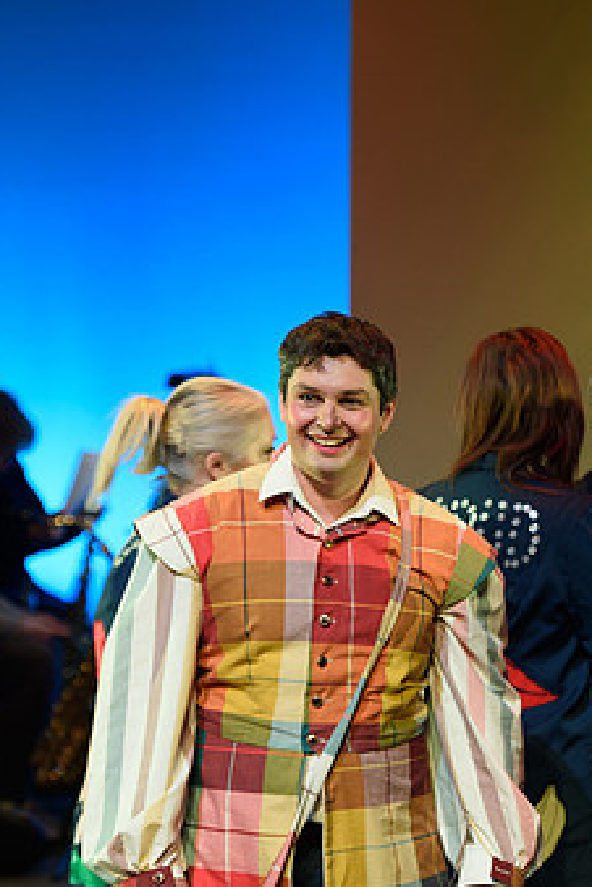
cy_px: 455
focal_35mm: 188
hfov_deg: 7.3
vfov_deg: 10.9
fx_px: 4637
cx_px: 469
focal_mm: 110
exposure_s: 1/100
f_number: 2.8
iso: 800
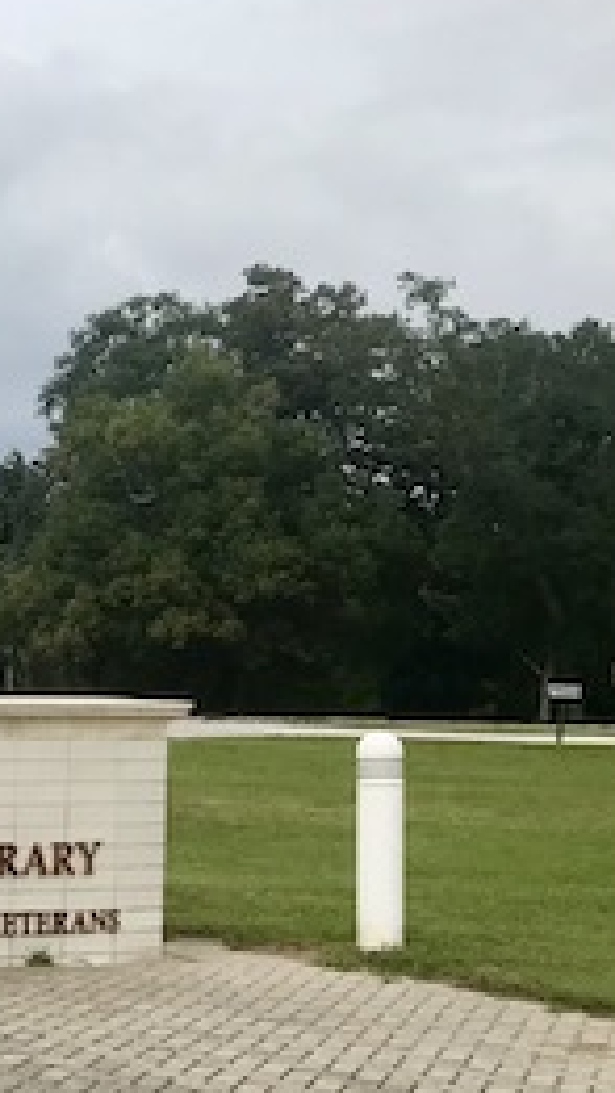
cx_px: -544
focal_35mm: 70
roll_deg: -0.1
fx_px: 2027
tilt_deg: -3.8
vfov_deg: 29.7
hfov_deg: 14.7
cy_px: 812
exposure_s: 1/622
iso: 20
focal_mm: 3.99
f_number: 1.8
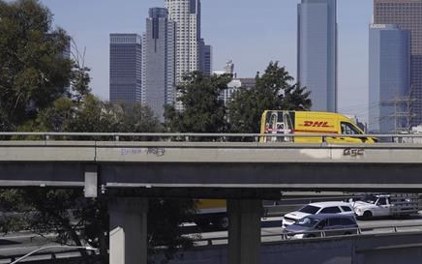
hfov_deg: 8.7
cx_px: 277
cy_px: 101
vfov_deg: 5.5
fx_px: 2762
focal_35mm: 240
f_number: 5.6
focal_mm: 158
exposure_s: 1/3200
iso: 320
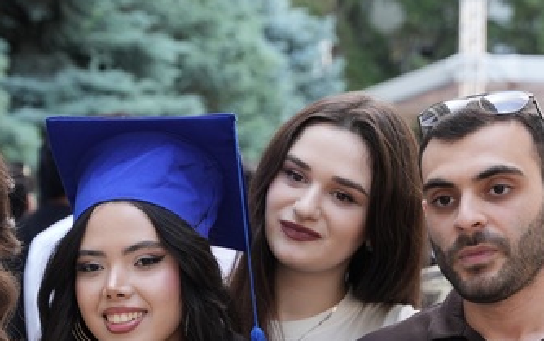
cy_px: 368
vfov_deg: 10.6
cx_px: 218
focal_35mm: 123
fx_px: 1820
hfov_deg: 17.0
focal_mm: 50.3
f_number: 3.5
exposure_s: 1/160
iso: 500
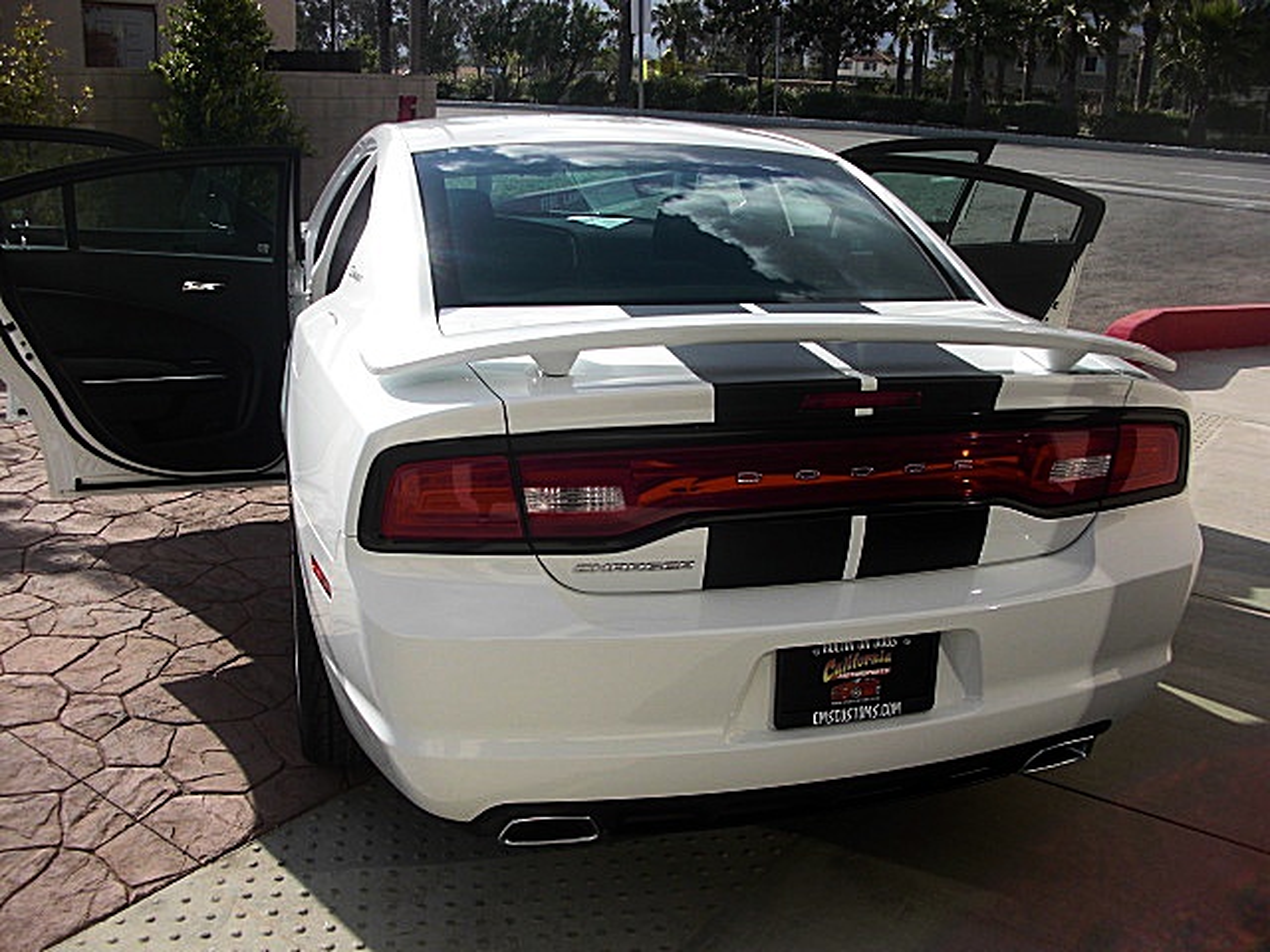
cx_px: 635
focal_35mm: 36
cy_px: 476
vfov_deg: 39.7
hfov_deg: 51.4
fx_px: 1321
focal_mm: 6.3
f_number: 7.9
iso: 50
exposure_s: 1/125
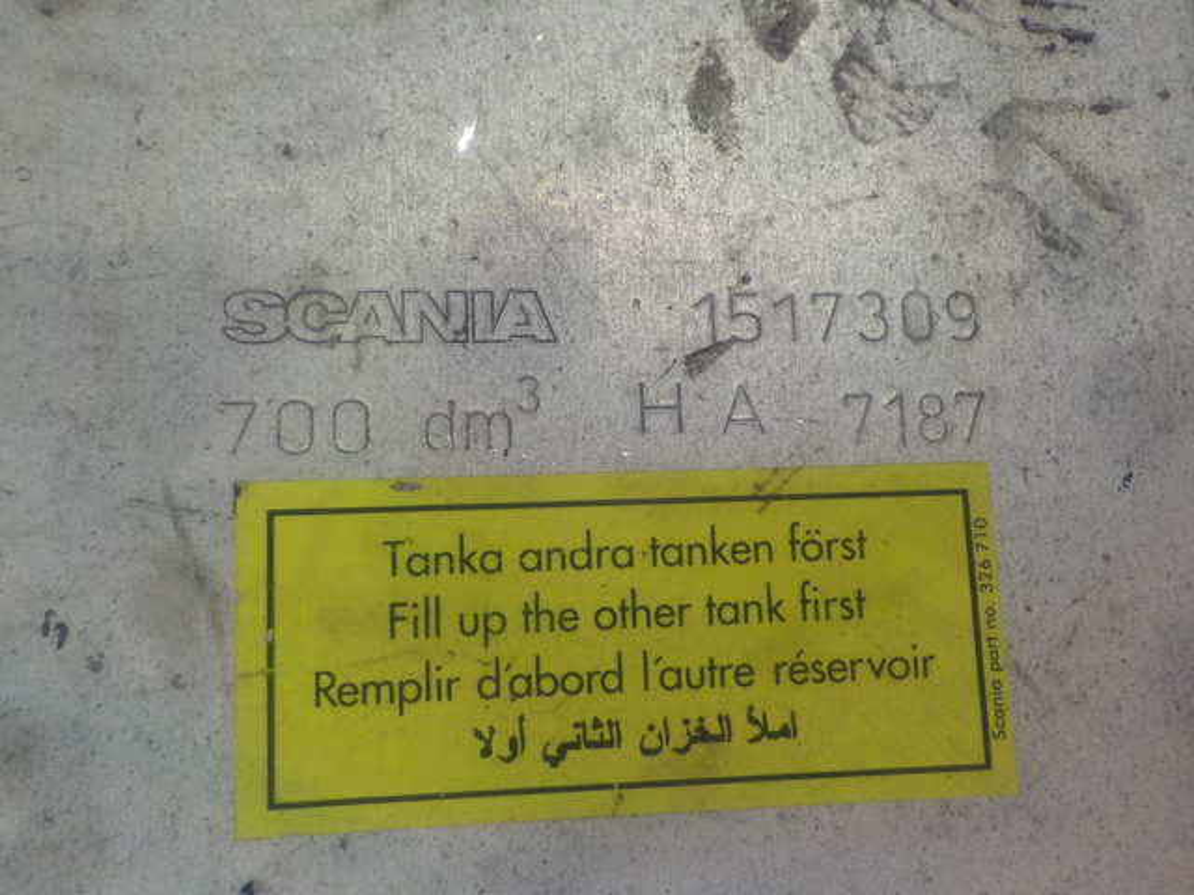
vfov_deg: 46.8
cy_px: 448
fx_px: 1035
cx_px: 597
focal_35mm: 30
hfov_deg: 60.0
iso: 125
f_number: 3.3
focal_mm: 4.1
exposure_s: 1/100
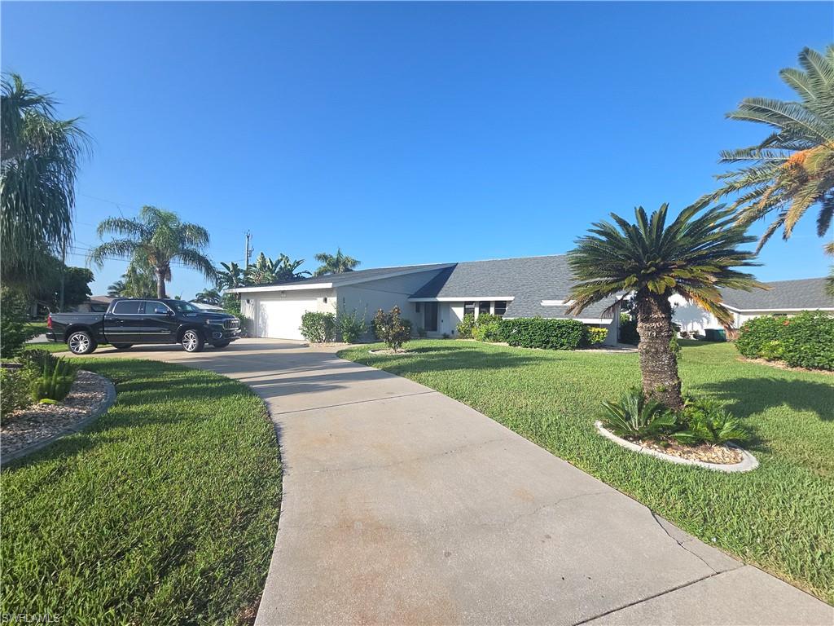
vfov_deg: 89.9
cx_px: 417
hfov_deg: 106.2
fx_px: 313
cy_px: 313
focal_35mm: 13
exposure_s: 1/1248
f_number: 2.2
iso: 50
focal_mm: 2.2
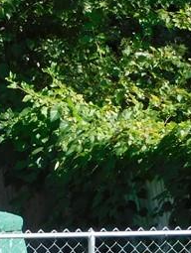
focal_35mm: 461
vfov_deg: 4.3
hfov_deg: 3.2
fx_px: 3383
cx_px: -234
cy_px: 136
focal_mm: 20.3
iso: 125
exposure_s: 1/250
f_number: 4.8
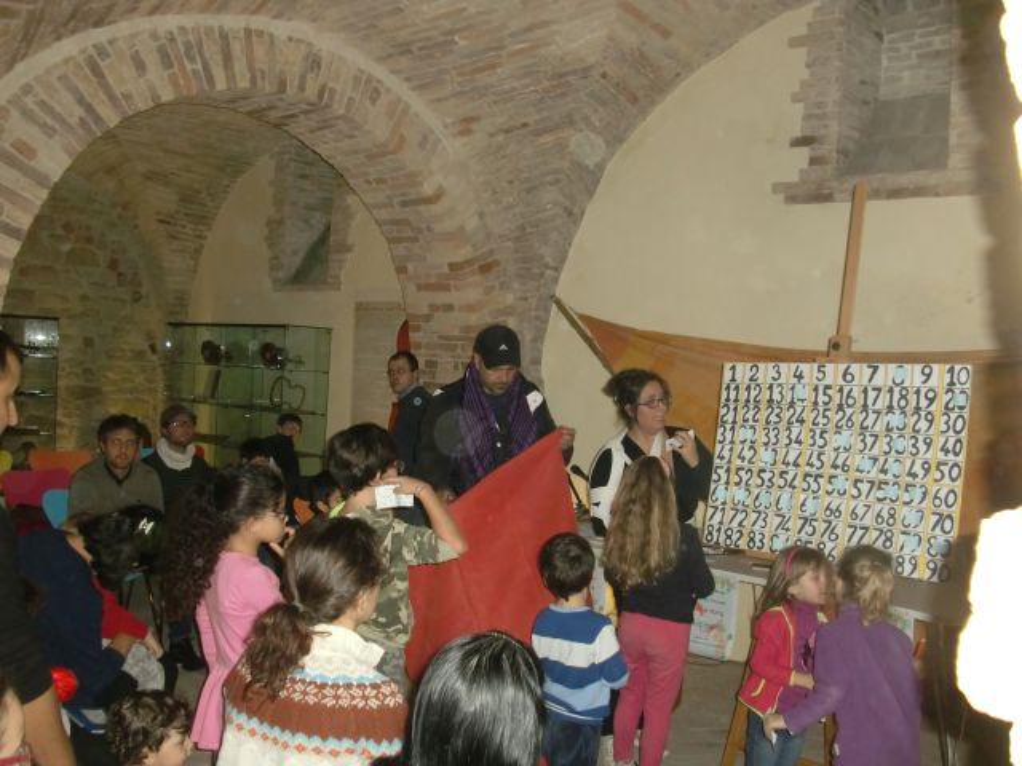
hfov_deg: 51.4
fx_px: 1063
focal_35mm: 36
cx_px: 511
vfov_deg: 39.7
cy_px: 383
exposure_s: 1/60
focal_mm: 6.3
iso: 320
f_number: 2.8
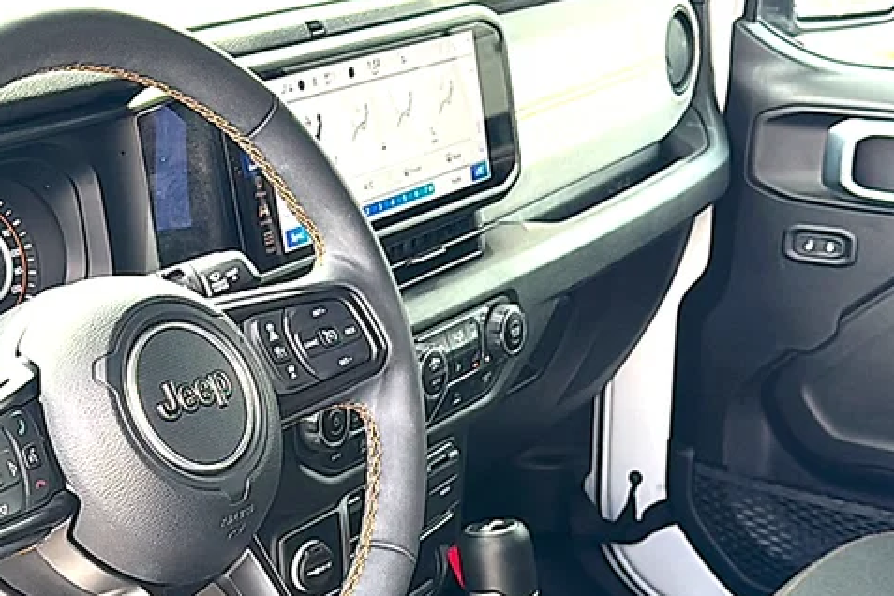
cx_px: 322
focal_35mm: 58
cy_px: 469
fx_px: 1440
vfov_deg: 23.1
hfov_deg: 34.3
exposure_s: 1/271
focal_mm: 6.86
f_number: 1.78
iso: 125
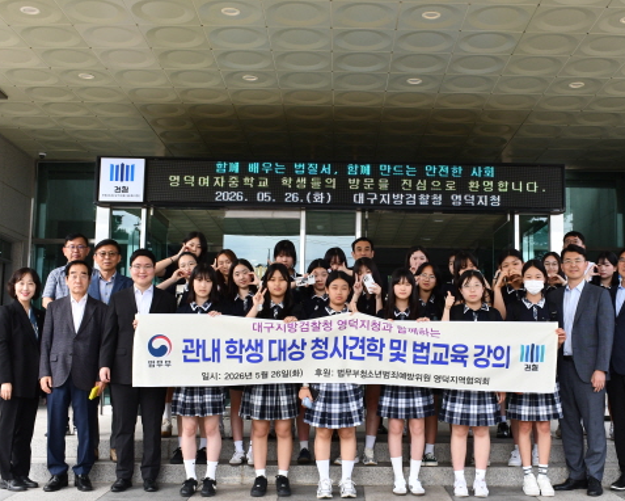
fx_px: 851
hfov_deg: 40.2
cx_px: 354
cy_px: 261
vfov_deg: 32.8
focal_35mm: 46
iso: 640
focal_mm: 26
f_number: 9
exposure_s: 1/320
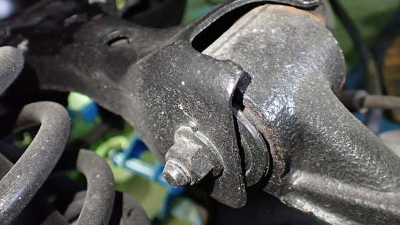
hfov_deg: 58.0
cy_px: 94
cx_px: 204
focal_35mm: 34
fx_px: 360
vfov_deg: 34.5
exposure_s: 1/30
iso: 800
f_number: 2.3
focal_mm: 5.4
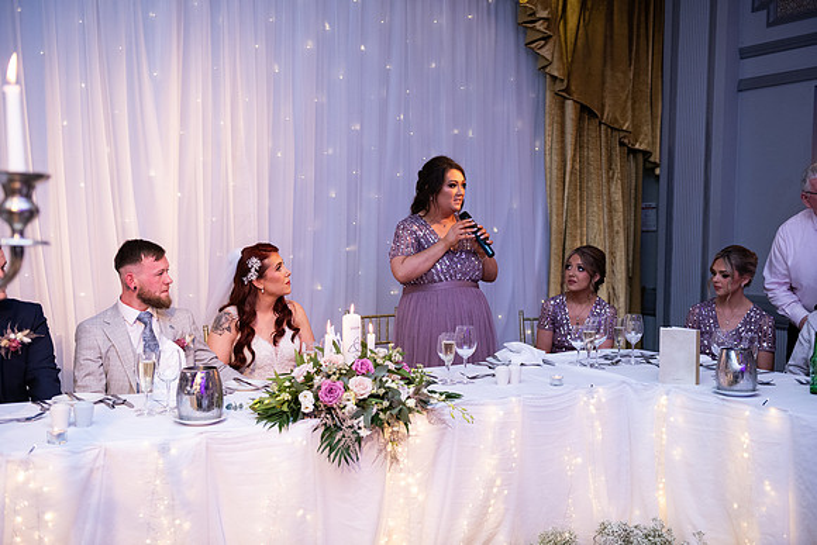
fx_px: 863
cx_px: 408
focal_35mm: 38
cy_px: 272
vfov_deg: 35.1
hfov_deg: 50.7
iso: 800
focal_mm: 38
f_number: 3.5
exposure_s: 1/160
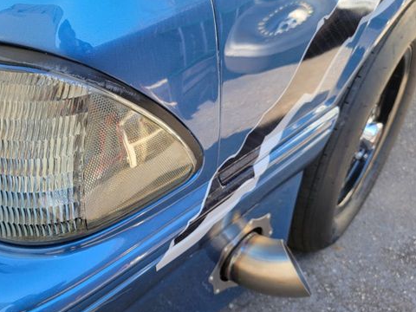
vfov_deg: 44.1
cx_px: 158
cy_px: 164
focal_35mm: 32
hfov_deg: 56.2
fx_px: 385
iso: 40
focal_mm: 6.7
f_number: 1.8
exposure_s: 1/120
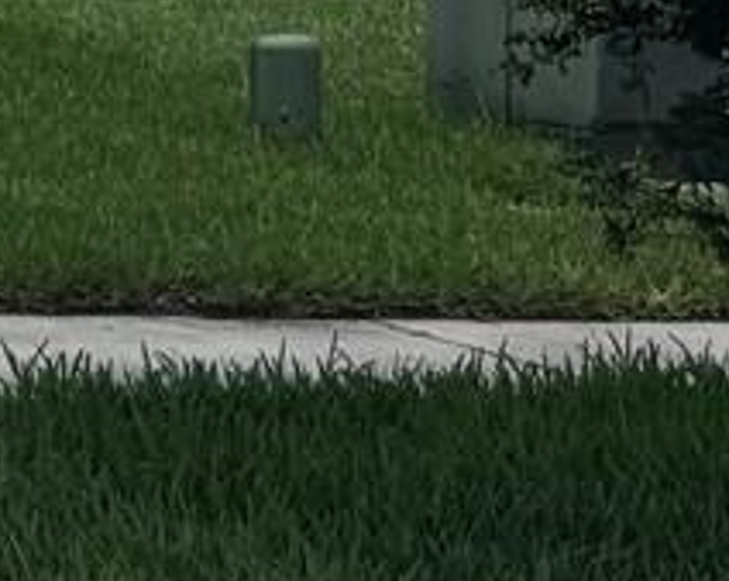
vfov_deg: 8.5
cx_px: -1895
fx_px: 3814
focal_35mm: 177
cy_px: -371
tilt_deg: -1.4
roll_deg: -0.3
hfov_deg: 8.1
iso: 80
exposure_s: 1/5814
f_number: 1.78
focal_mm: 6.76
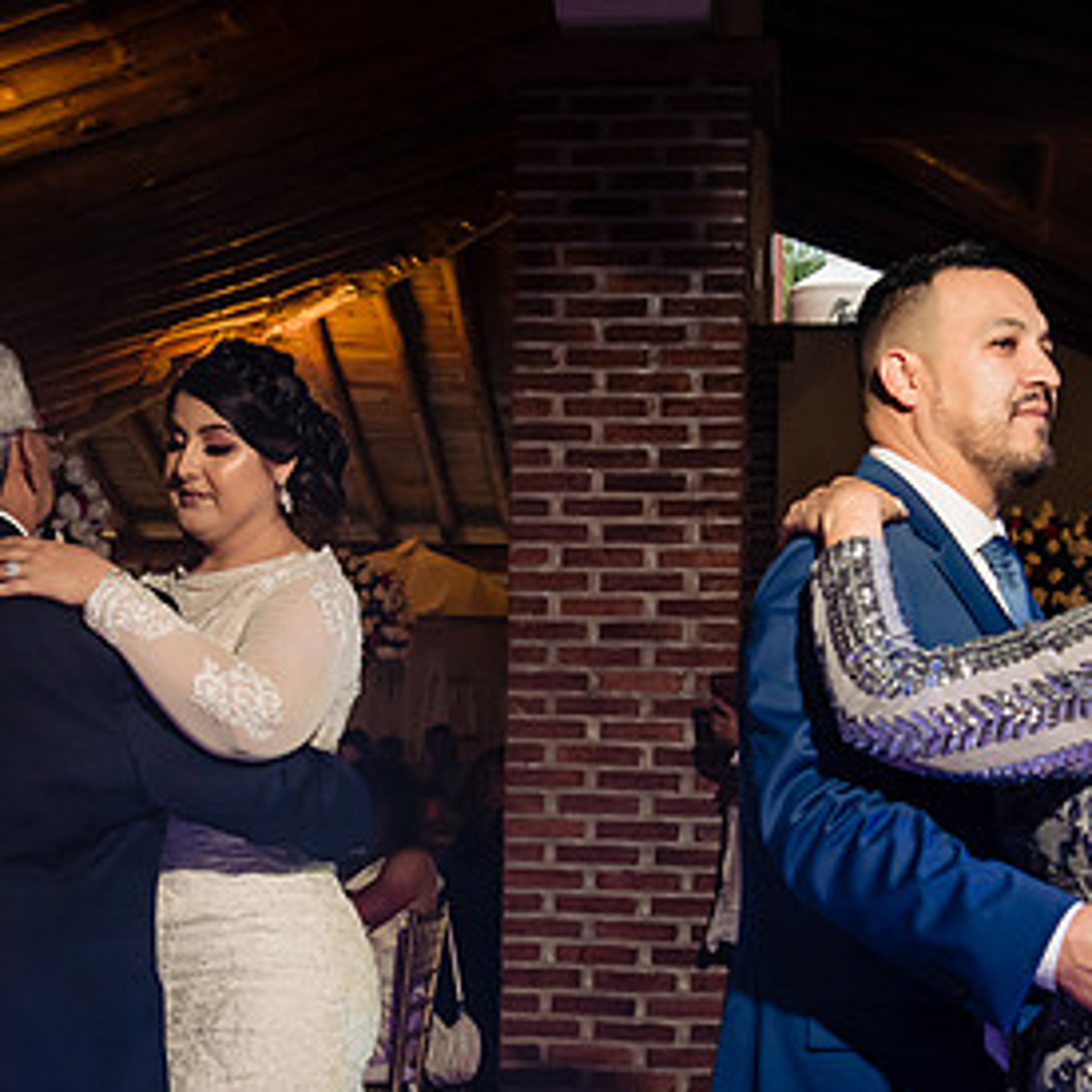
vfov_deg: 20.1
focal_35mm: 86
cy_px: 673
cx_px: 612
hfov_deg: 20.2
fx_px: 3069
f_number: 6.3
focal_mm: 48
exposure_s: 1/200
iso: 2000
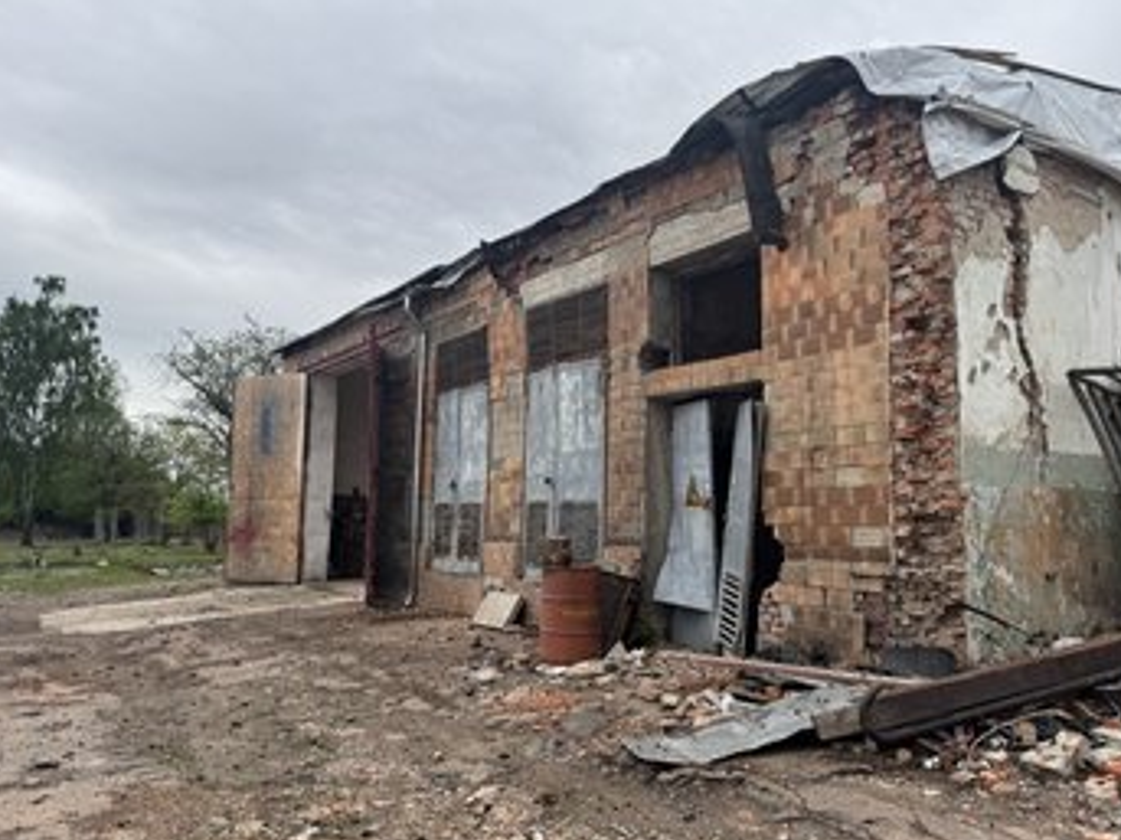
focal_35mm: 28
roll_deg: -1.4
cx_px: 562
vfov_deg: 49.7
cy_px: 425
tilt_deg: +4.3
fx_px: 906
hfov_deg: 63.5
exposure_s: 1/995
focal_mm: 6.76
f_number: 1.78
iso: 80
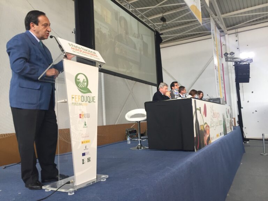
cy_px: 100
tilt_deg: +4.5
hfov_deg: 61.7
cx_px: 134
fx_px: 225
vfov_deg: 48.2
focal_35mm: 29
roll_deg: +1.8
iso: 50
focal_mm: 4.15
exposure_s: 1/33
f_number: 2.2
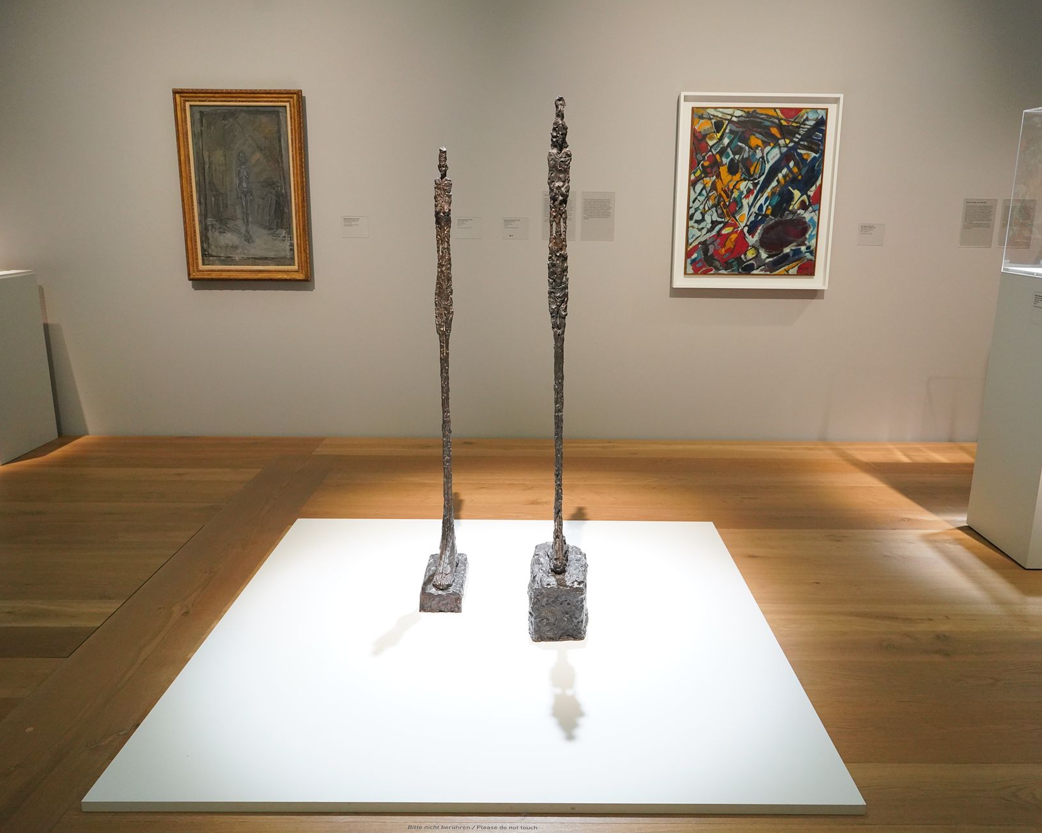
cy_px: 407
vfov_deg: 51.5
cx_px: 550
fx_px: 863
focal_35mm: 28
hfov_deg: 62.2
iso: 3200
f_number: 5.6
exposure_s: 1/80
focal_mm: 24
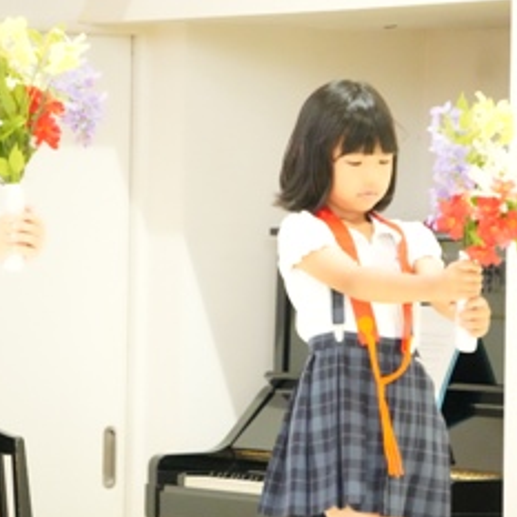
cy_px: 254
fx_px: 5999
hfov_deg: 4.9
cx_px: 255
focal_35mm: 355
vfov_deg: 4.9
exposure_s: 1/250
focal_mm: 162
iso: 16000
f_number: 6.3
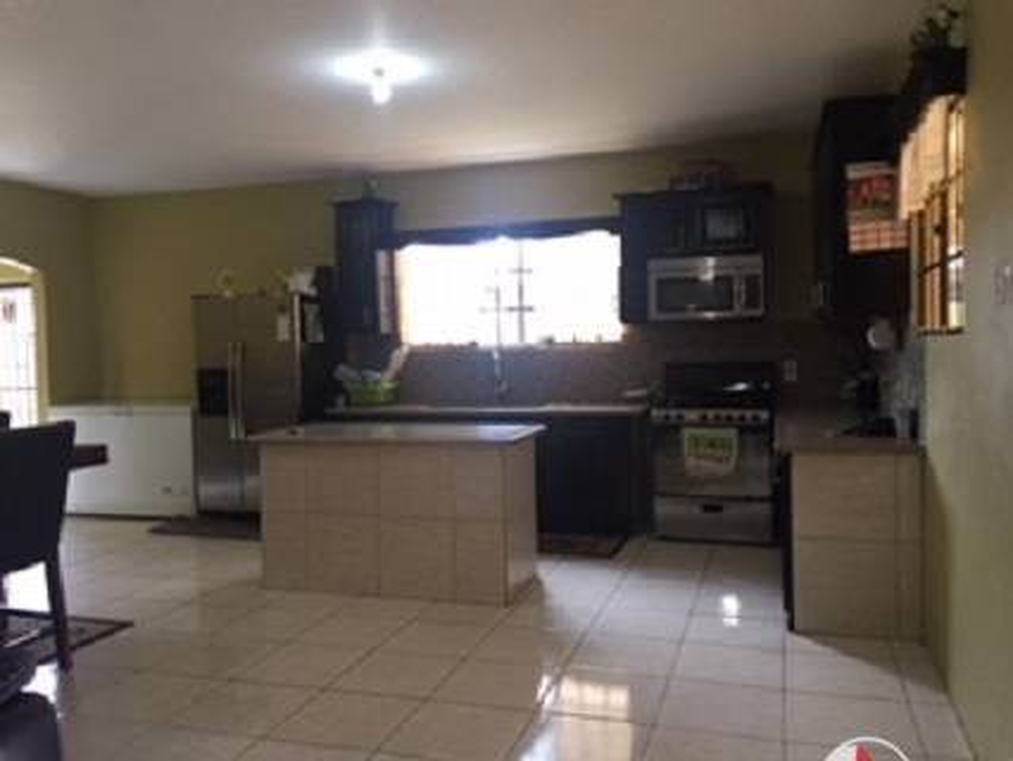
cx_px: 506
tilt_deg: -3.8
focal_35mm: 29
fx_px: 849
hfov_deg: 61.6
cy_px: 380
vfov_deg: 48.3
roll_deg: +0.6
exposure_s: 1/30
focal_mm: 4.15
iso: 40
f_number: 2.2
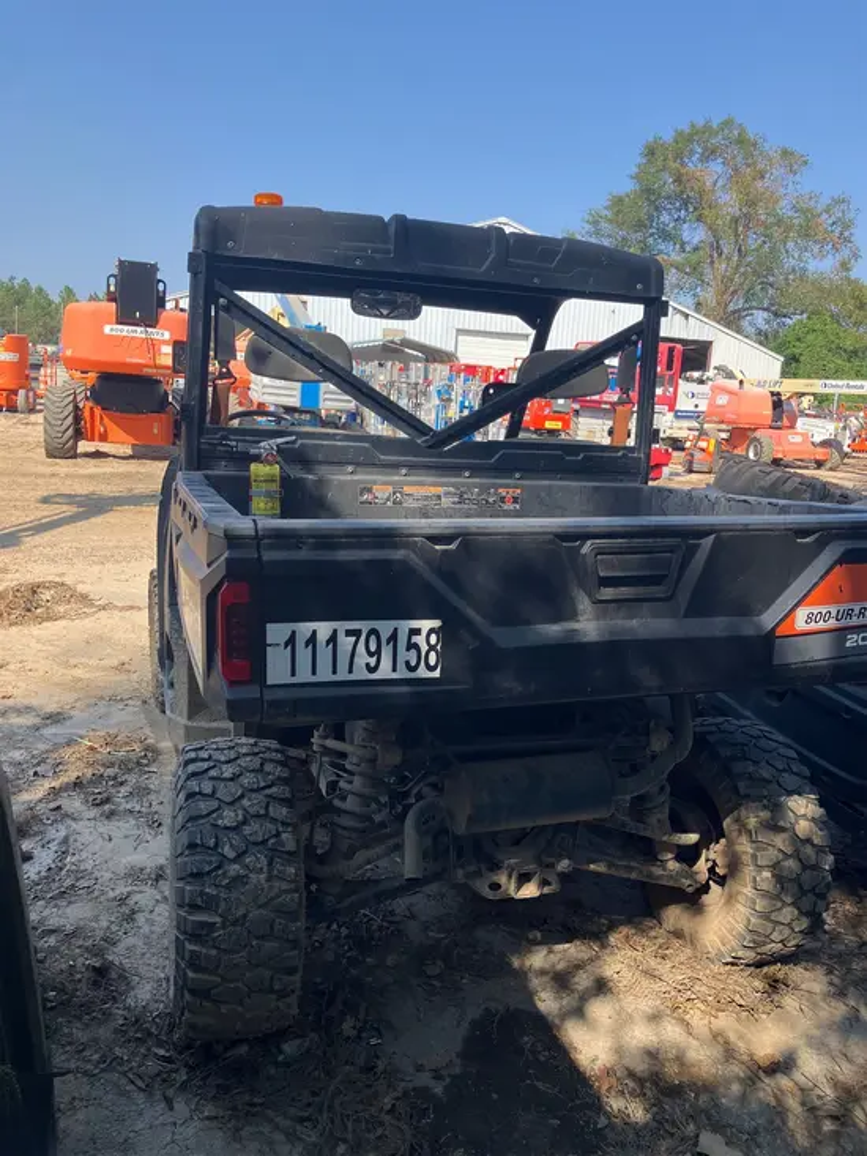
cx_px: 434
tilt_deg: -10.3
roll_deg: -5.2
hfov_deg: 49.8
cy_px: 578
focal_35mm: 28
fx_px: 935
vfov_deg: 63.4
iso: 32
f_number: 1.8
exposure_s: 1/759
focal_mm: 3.99
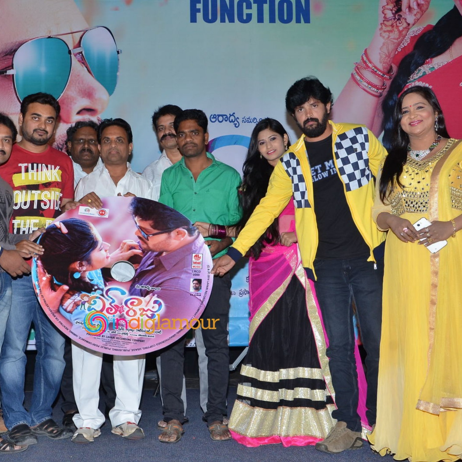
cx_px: 151
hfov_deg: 33.7
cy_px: 231
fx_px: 755
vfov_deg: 34.0
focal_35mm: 50
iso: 640
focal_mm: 26
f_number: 6.3
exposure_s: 1/125
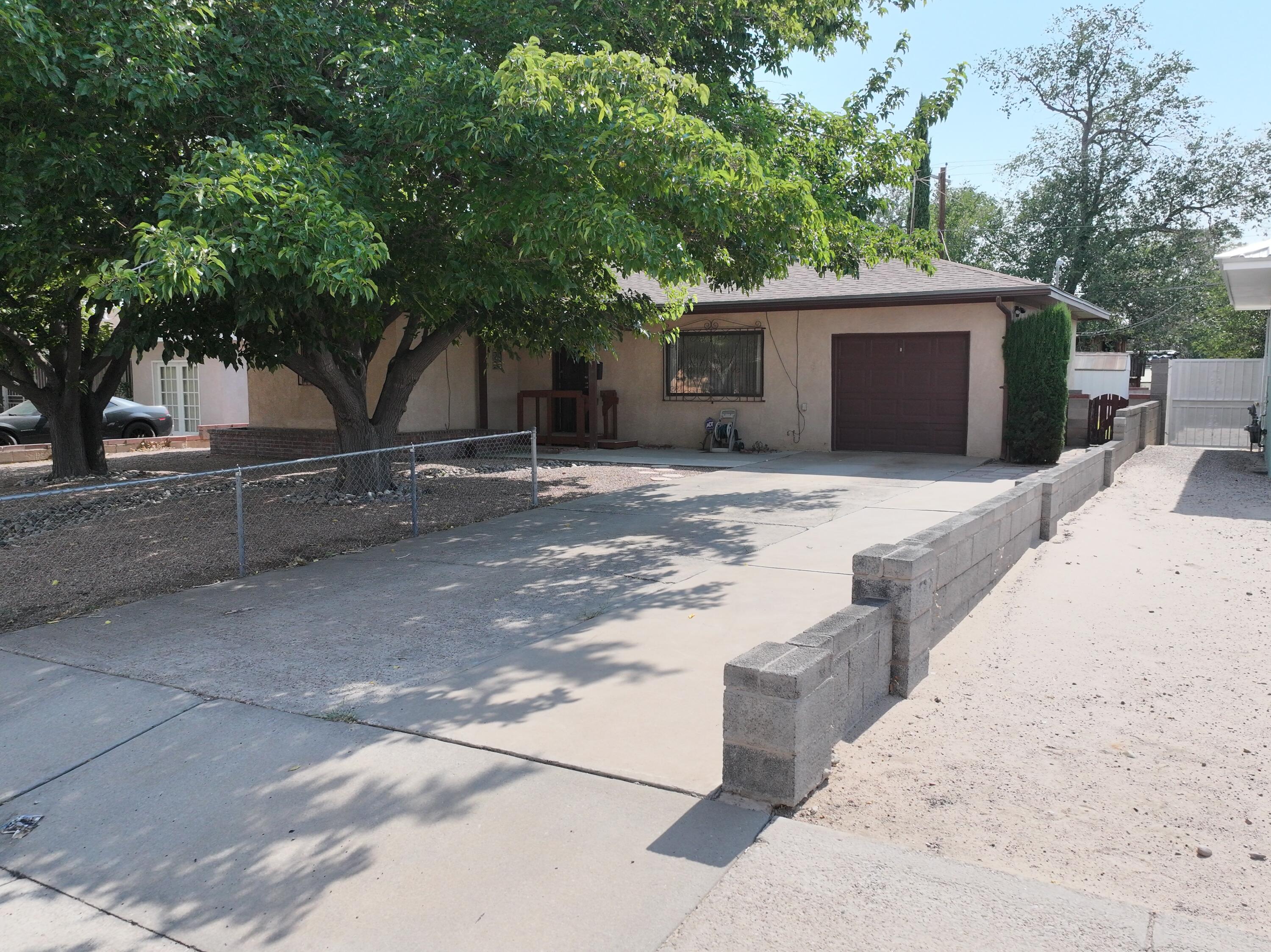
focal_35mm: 24
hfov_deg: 71.6
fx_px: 881
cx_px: 636
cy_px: 476
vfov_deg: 56.8
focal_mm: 12.29
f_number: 2.8
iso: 400
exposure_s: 1/3200
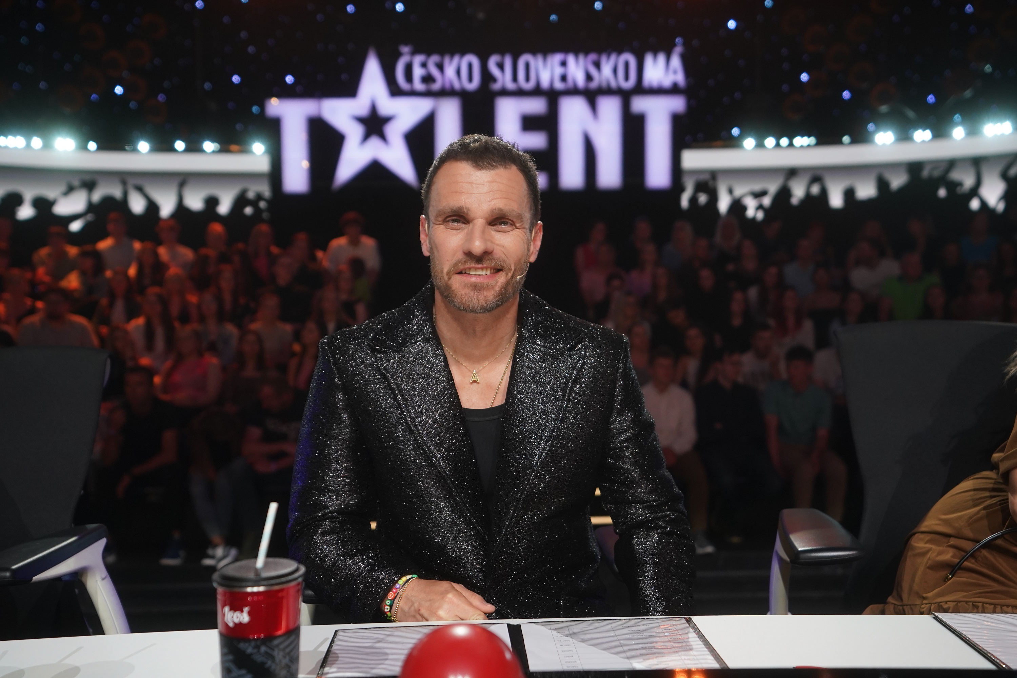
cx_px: 508
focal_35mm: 35
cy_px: 339
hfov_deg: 54.4
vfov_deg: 37.9
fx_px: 989
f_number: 2.8
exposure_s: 1/160
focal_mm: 35
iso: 1600
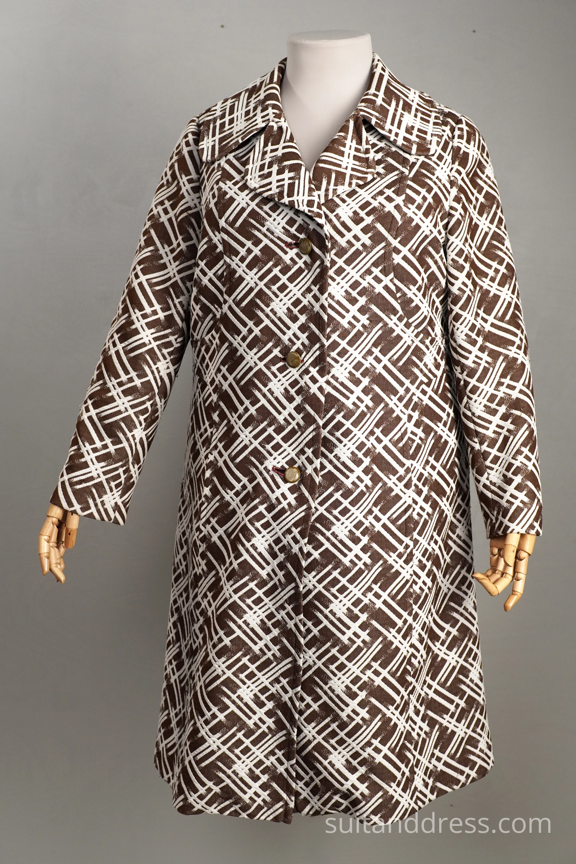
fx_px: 1152
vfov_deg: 41.1
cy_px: 432
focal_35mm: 48
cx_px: 288
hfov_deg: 28.1
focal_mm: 32
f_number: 5
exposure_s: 1/100
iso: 400
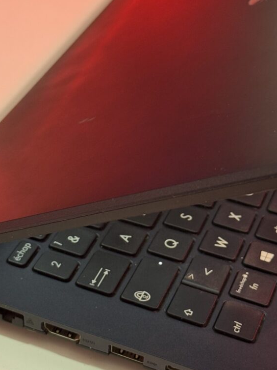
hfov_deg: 17.4
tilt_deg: -37.7
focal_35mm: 85
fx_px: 907
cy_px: 192
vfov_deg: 23.0
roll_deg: -4.1
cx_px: 114
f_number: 1.78
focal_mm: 6.76
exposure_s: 1/40
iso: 500
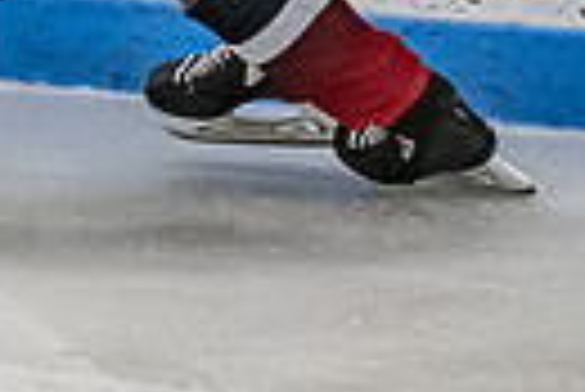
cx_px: -7
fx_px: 14788
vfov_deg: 1.5
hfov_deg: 2.3
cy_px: -379
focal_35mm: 909
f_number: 3.2
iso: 1600
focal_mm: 86
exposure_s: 1/800
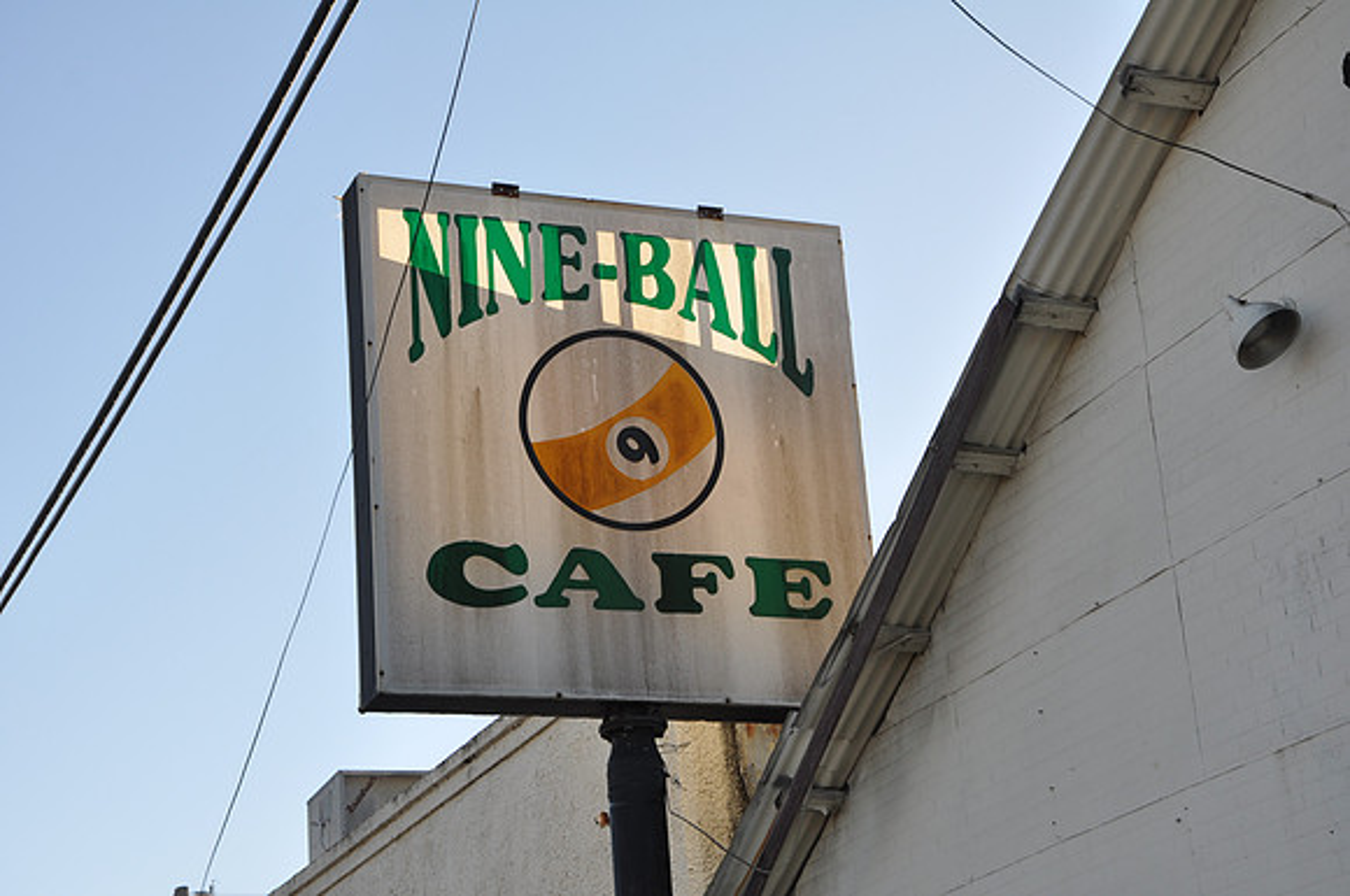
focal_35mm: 75
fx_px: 2809
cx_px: 675
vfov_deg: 18.1
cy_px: 448
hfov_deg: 27.0
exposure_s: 1/100
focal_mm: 50
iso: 200
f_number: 10
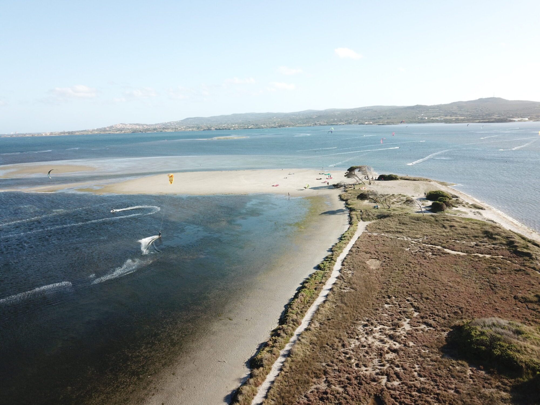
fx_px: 406
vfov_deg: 53.1
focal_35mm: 26
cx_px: 270
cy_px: 202
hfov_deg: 67.3
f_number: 2.2
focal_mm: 4.73
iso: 100
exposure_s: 1/630
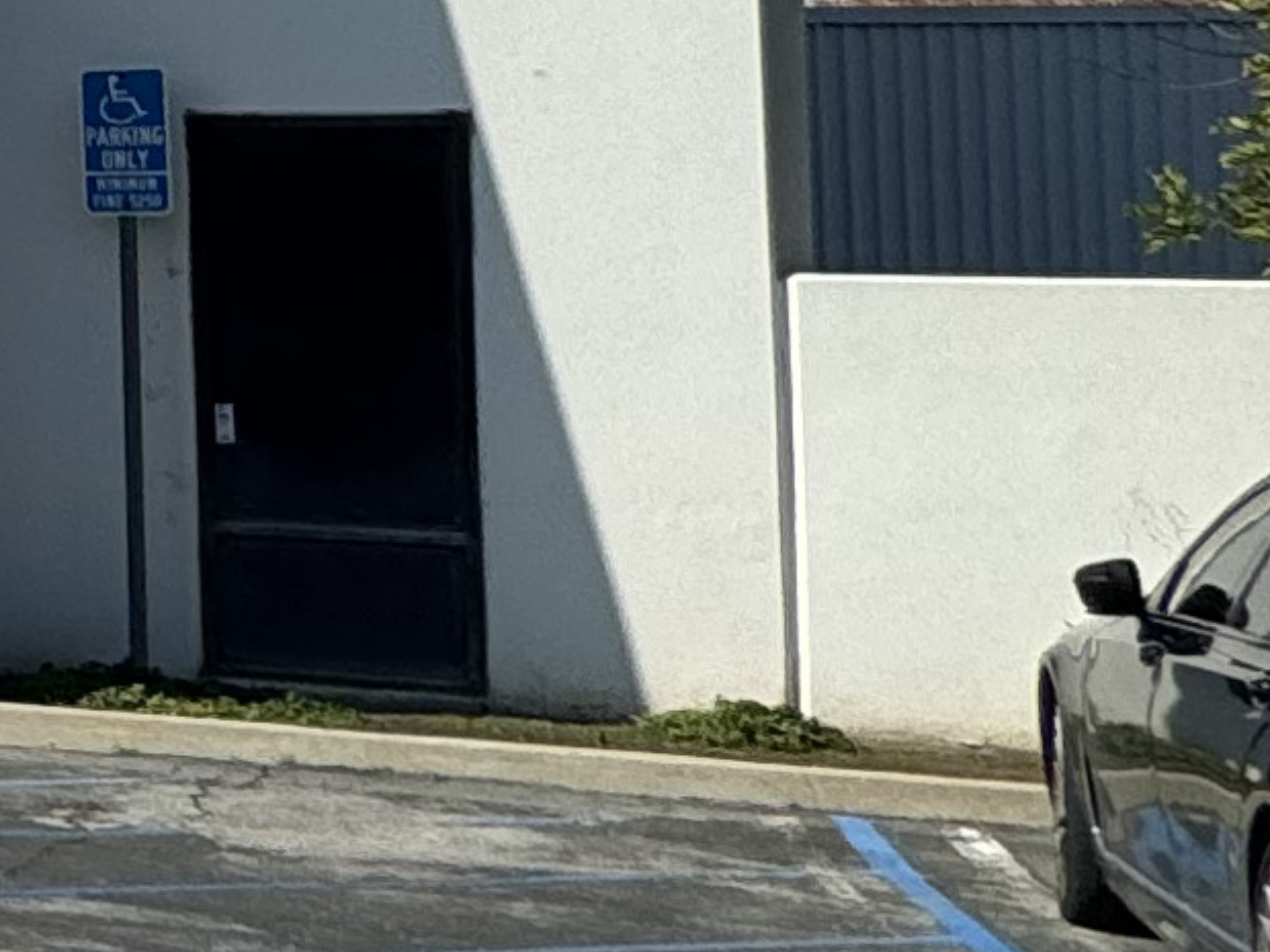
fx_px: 3339
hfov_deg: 13.3
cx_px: -2052
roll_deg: -1.0
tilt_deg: +3.5
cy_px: 53
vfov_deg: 16.0
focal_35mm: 91
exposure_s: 1/3390
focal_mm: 2.22
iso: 50
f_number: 2.2
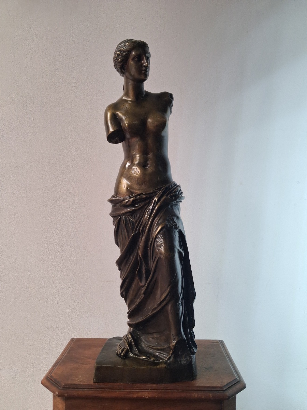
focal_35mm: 27
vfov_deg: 65.3
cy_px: 205
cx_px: 154
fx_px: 319
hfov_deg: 51.4
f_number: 1.8
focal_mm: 4
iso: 100
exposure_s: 1/100
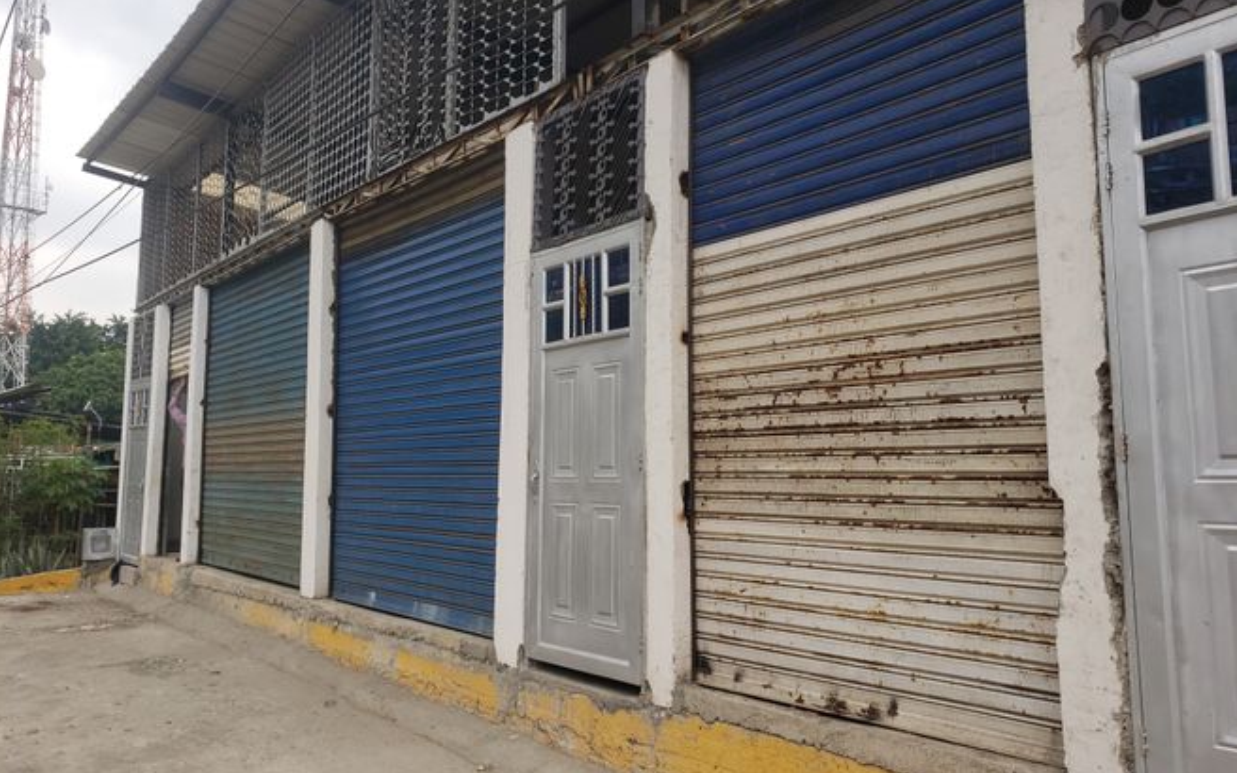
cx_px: 619
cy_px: 373
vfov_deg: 44.5
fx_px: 944
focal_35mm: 28
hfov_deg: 66.5
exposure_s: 1/914
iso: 50
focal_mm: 4.3
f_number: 2.4
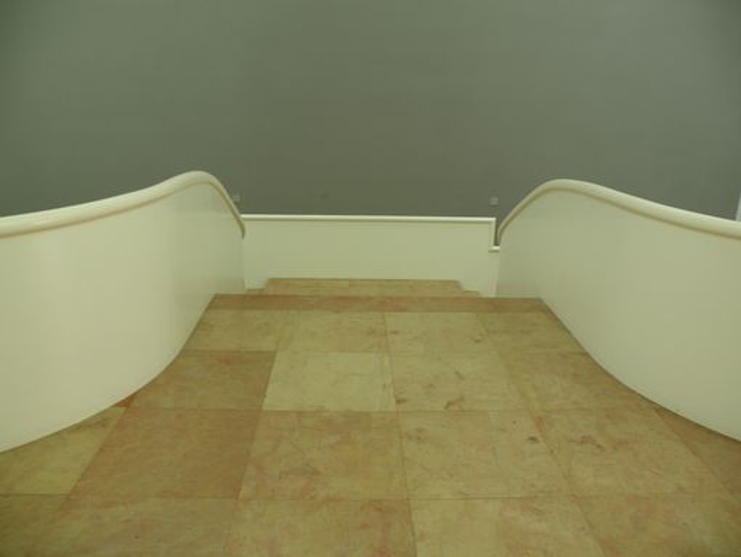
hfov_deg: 65.3
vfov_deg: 51.4
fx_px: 578
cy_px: 278
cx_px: 370
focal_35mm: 27
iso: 64
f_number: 2.8
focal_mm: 4.7
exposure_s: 1/8.7
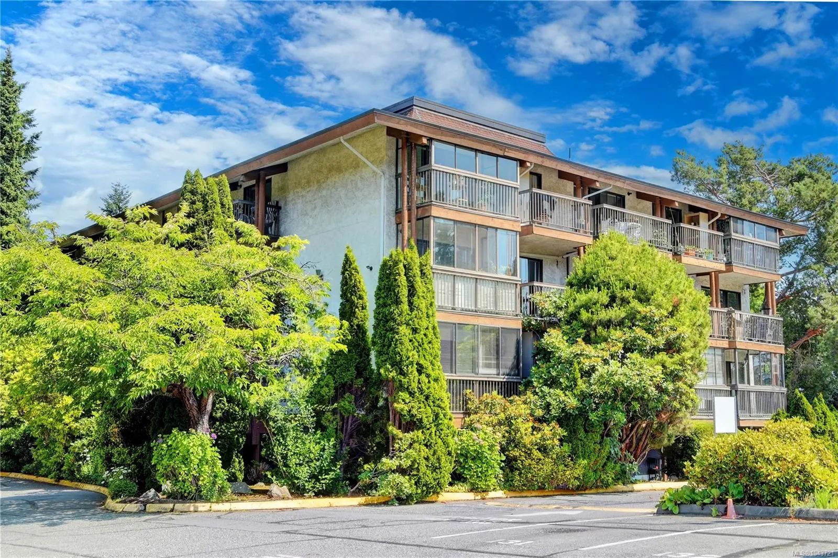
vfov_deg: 34.2
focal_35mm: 39
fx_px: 908
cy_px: 279
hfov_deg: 49.6
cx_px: 419
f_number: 7.1
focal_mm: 26
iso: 100
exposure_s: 1/50
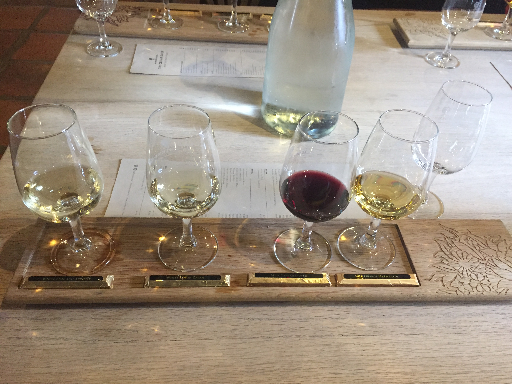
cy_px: 192
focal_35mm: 29
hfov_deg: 61.7
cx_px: 256
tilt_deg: -42.4
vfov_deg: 48.2
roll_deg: -2.9
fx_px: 429
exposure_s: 1/25
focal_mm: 4.15
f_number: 2.2
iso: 250
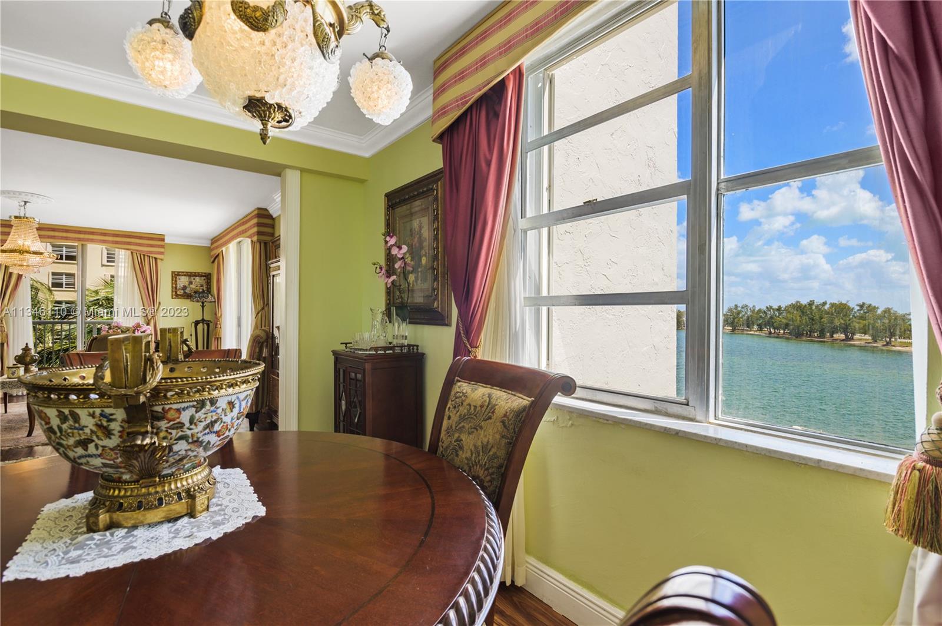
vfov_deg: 70.3
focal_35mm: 17
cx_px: 471
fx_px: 444
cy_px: 313
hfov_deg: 93.3
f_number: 7.1
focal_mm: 17
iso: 100
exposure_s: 1/5
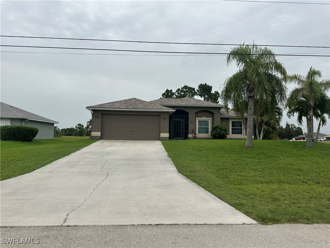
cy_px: 124
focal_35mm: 24
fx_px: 229
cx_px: 165
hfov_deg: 71.6
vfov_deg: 56.8
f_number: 1.78
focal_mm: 6.86
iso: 80
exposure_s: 1/8929
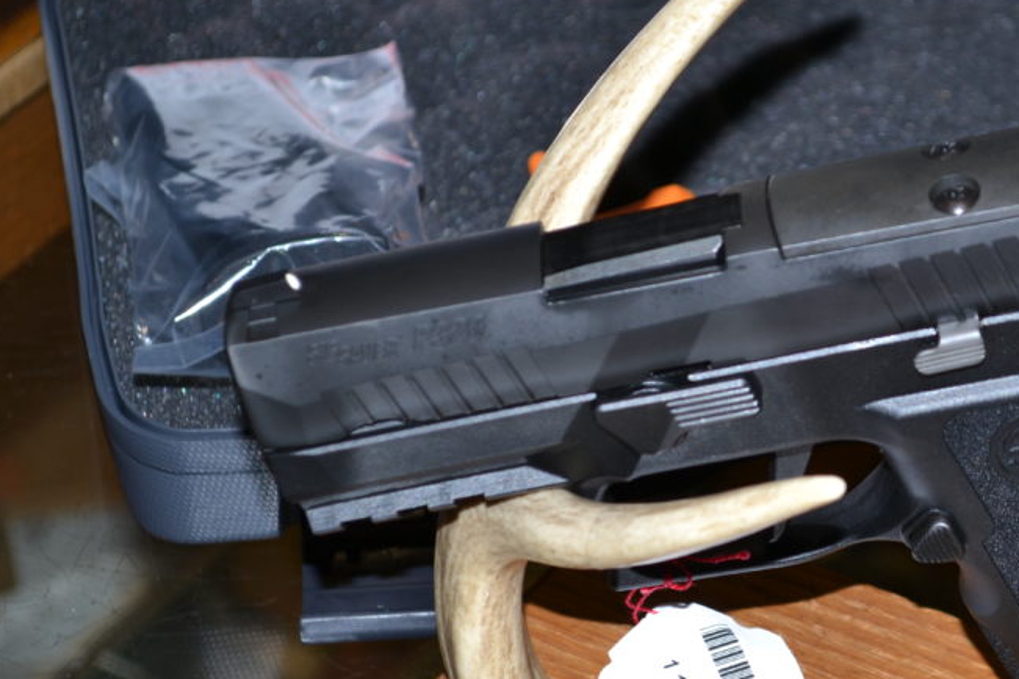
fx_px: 3673
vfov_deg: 10.5
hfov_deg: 15.7
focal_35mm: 130
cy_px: 489
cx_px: 778
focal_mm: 55
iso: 100
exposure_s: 1/60
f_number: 5.6
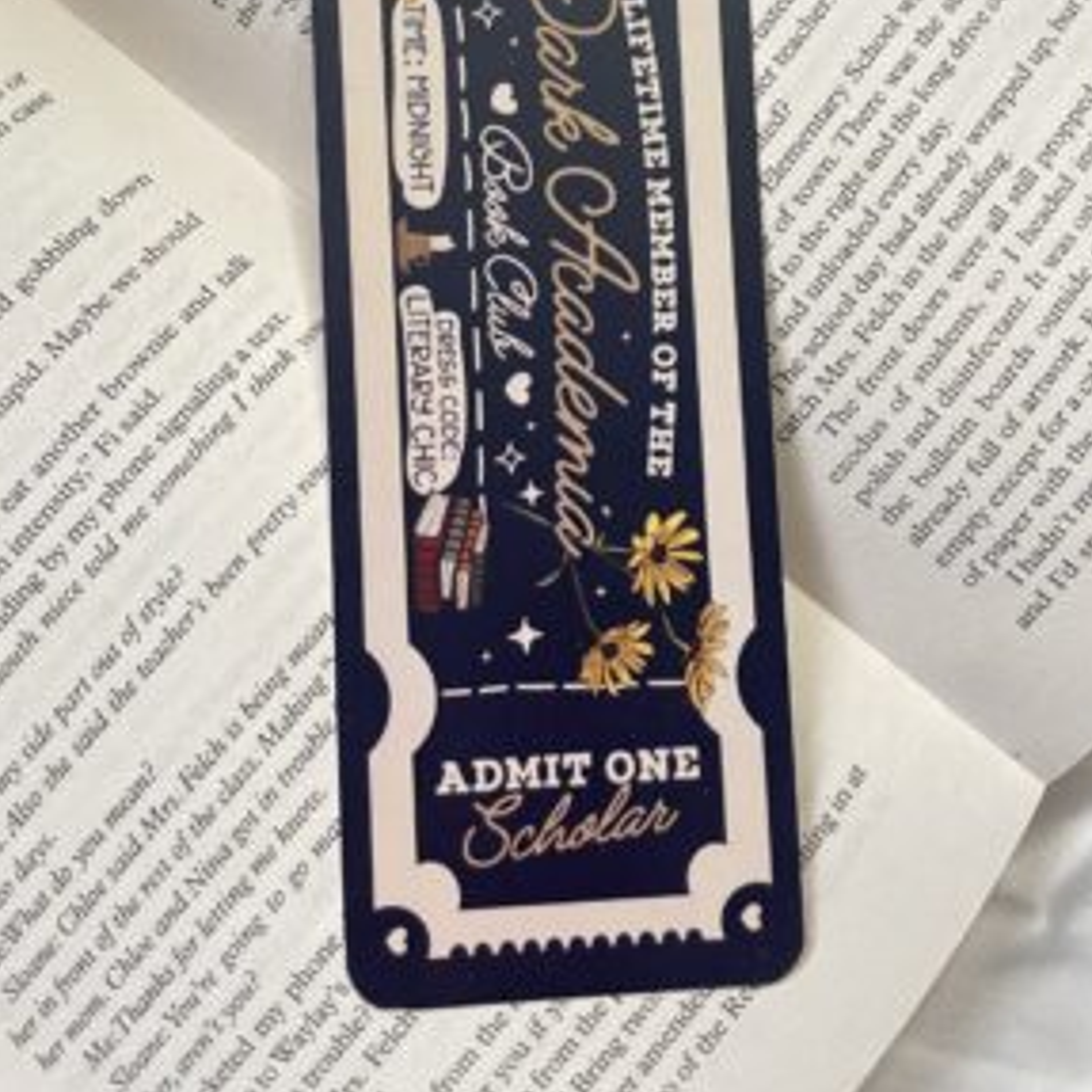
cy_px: 369
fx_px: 1142
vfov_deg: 50.2
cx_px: 552
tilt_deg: -85.4
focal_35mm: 32
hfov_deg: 51.1
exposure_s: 1/50
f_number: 1.6
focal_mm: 4.2
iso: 160
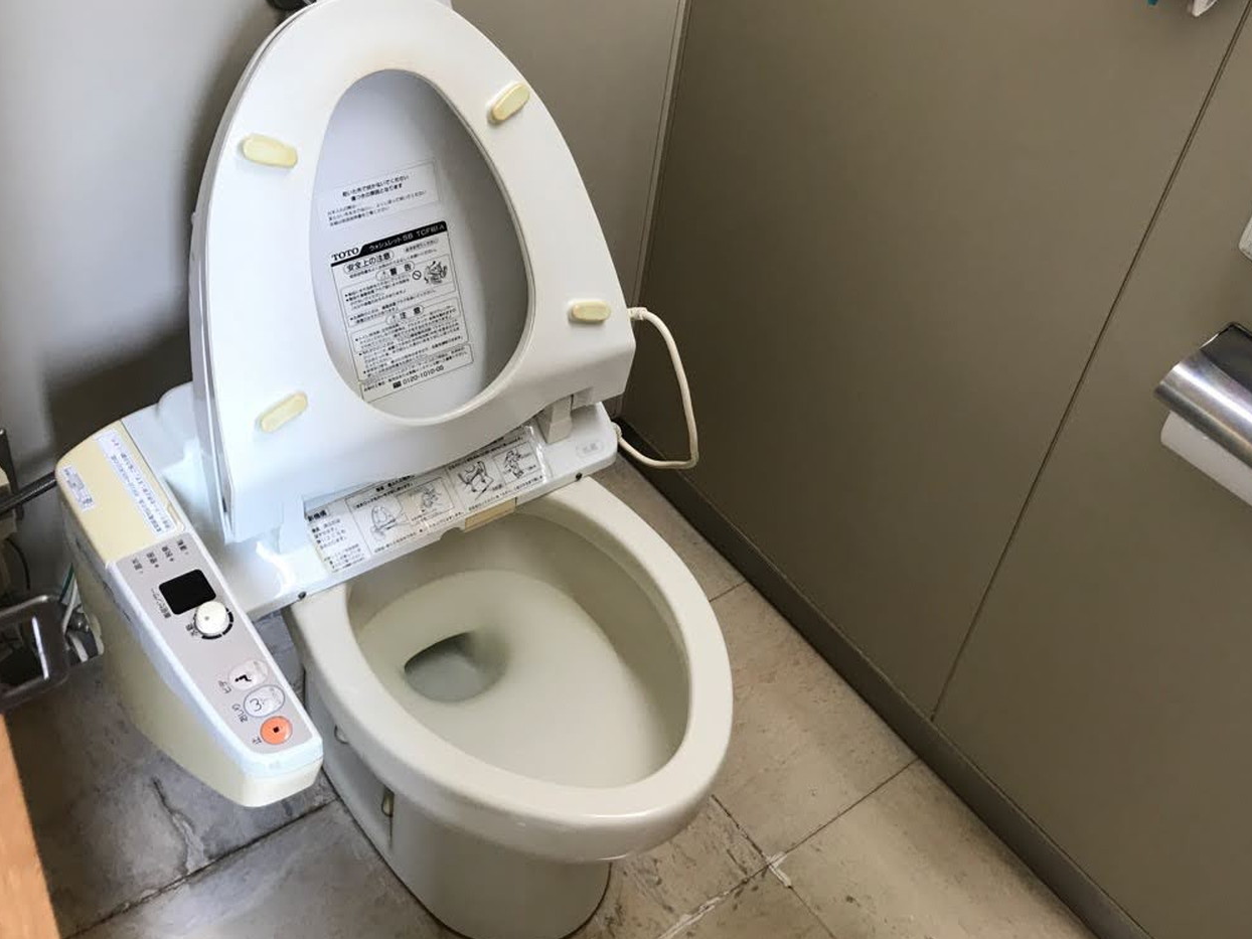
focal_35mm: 36
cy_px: 402
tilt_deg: -36.5
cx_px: 787
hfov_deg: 50.8
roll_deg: -14.7
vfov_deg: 39.6
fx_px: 1302
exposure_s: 1/33
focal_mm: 3.99
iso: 25
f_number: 1.8
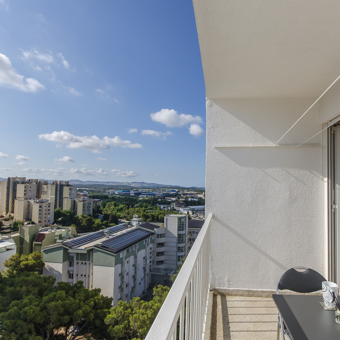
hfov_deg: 74.0
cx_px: 204
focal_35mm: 20
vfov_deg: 74.8
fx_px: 222
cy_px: 176
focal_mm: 10
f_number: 8
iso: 100
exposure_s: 1/400
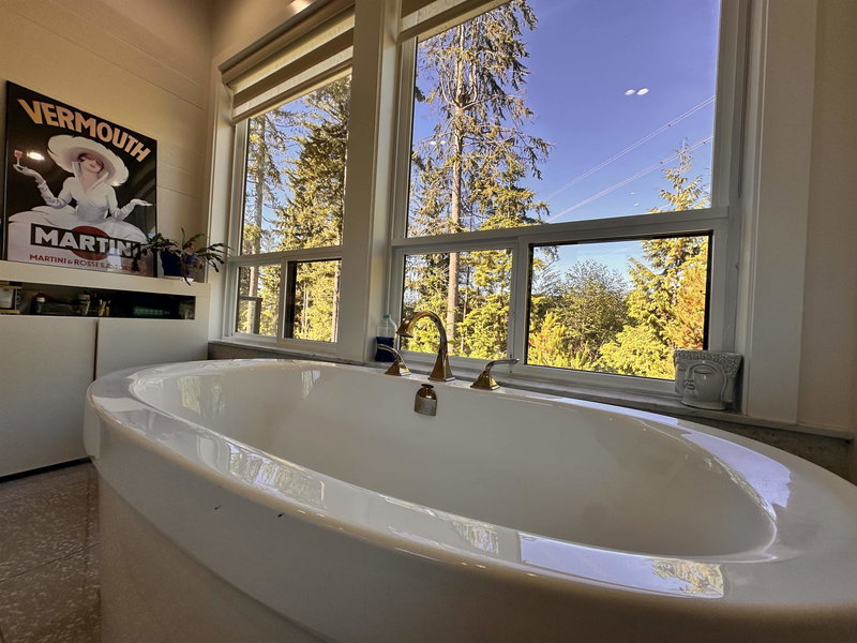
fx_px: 347
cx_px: 428
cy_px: 322
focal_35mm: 14
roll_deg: -3.9
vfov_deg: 85.7
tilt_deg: +0.2
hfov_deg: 102.1
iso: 40
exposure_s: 1/219
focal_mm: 2.22
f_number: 2.2
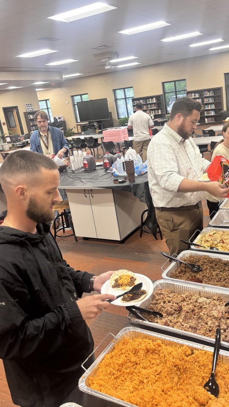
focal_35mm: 30
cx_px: 156
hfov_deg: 38.4
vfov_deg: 64.3
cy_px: 195
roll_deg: +6.8
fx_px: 324
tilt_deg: -16.3
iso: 100
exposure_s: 1/60
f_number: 1.6
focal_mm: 5.96
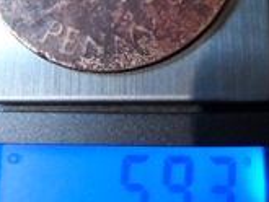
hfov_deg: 29.8
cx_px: 121
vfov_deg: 21.0
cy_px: -42
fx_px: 505
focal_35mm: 65
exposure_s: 1/20
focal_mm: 4
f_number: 3.2
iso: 400
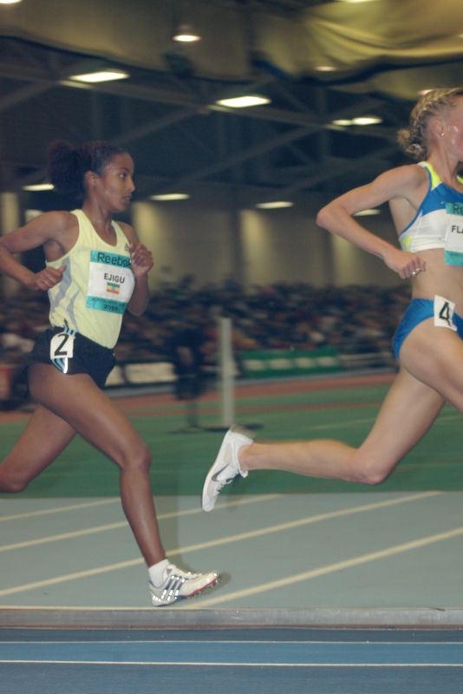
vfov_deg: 20.0
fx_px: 1966
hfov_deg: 13.4
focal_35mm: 102
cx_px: 232
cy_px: 347
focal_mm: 68
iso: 800
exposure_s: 1/125
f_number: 6.3
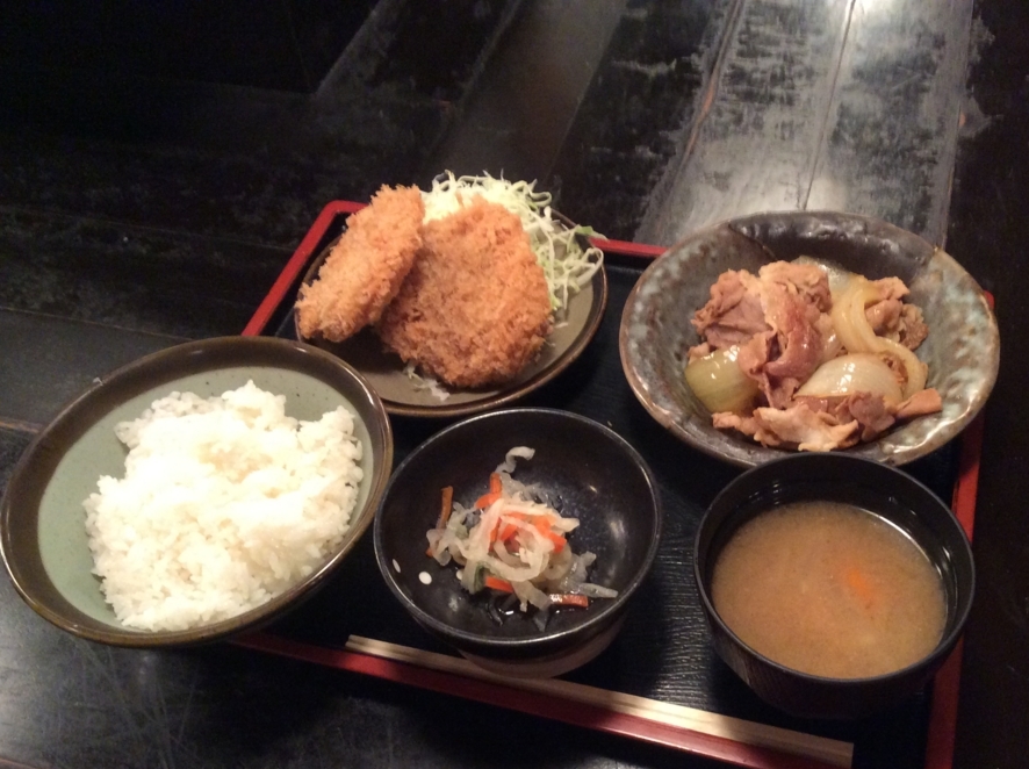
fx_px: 1098
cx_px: 592
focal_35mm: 37
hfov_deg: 50.0
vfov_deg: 38.5
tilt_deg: -50.8
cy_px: 443
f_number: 2.4
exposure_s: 1/17
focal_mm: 3.3
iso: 250
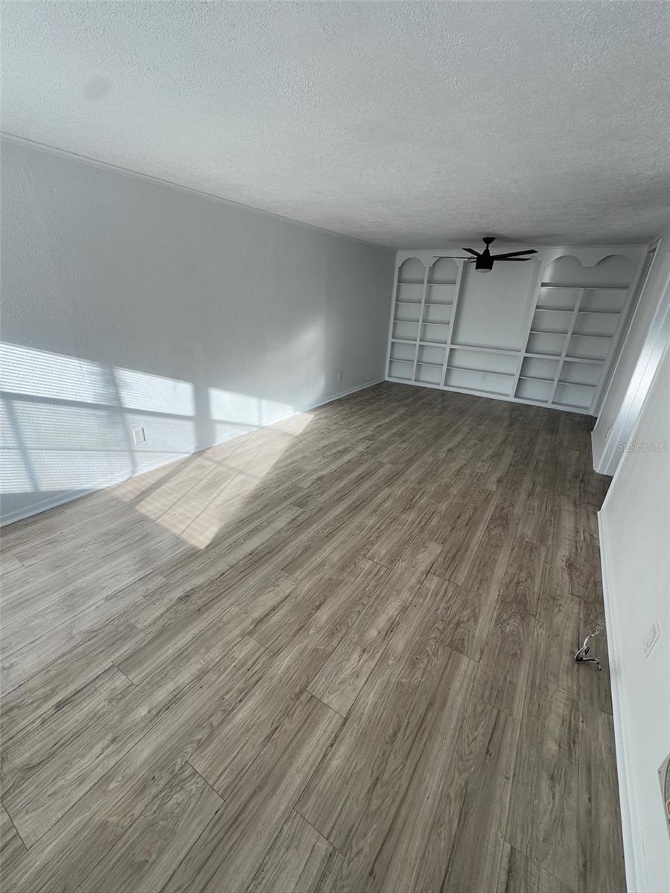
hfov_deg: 85.7
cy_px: 446
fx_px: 361
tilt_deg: -22.7
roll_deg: -2.5
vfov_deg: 102.1
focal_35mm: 14
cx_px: 335
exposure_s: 1/207
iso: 40
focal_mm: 2.22
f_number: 2.2
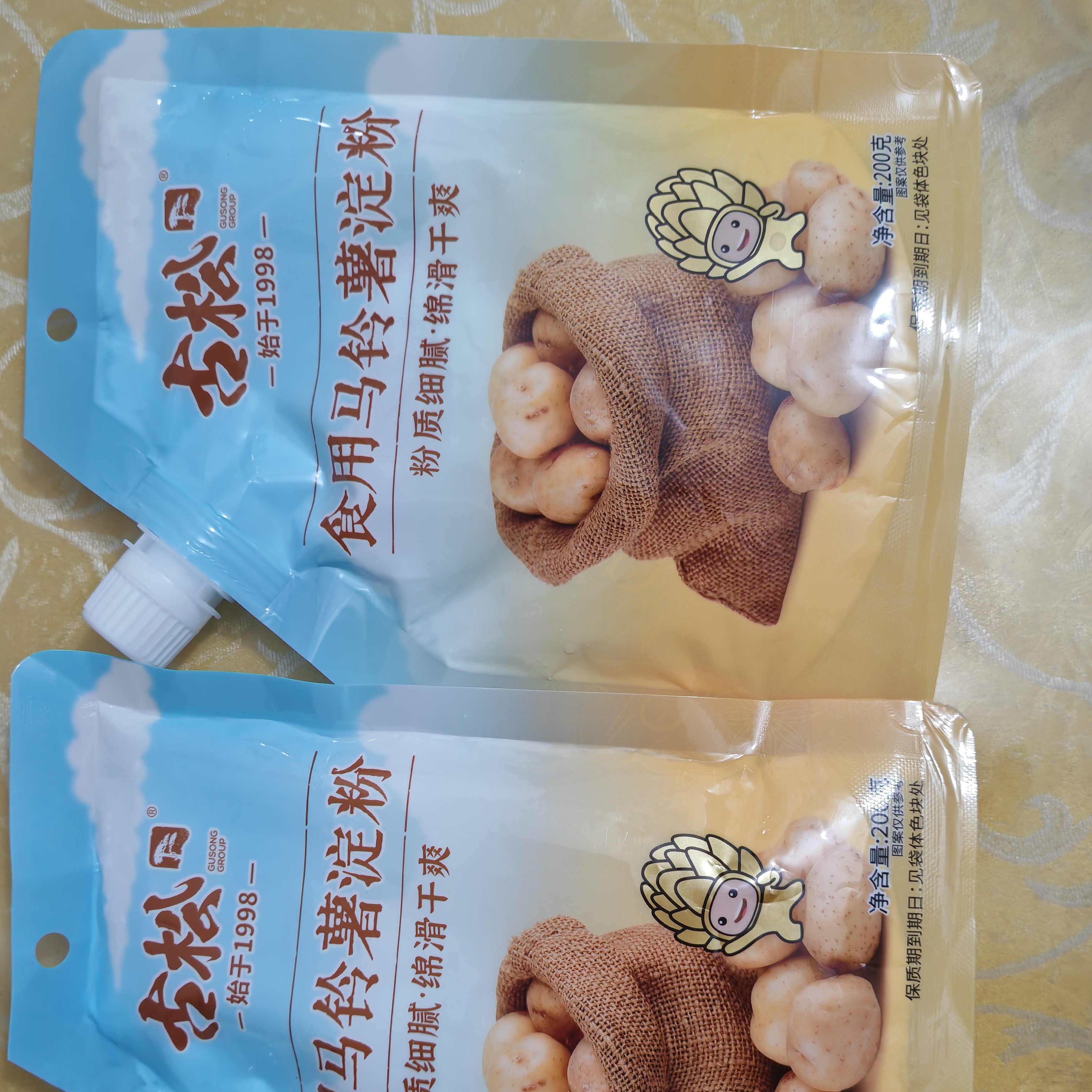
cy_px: 675
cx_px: 545
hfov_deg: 51.1
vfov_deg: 50.6
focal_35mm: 32
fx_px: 1142
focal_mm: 5.52
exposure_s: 1/100
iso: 500
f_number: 1.95
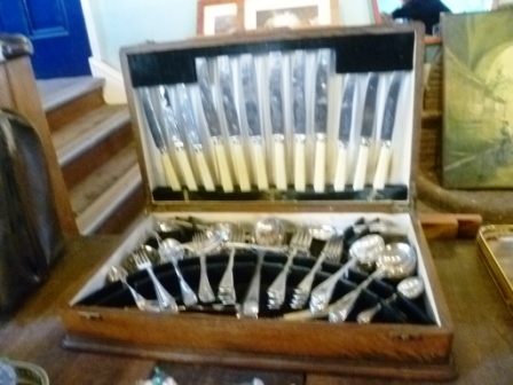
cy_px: 192
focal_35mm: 28
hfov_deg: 63.4
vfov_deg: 49.7
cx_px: 256
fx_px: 415
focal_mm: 5
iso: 800
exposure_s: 1/20
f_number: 2.8
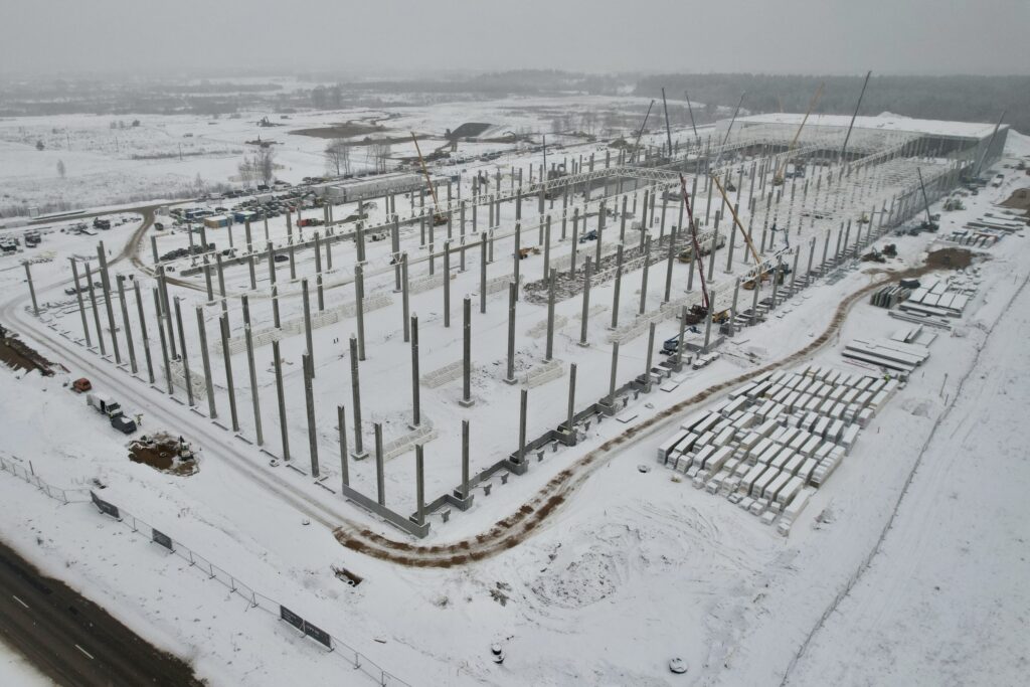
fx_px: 629
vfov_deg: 57.2
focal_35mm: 22
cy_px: 344
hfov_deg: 78.6
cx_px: 515
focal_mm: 8.38
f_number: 2.8
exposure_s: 1/2500
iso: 100
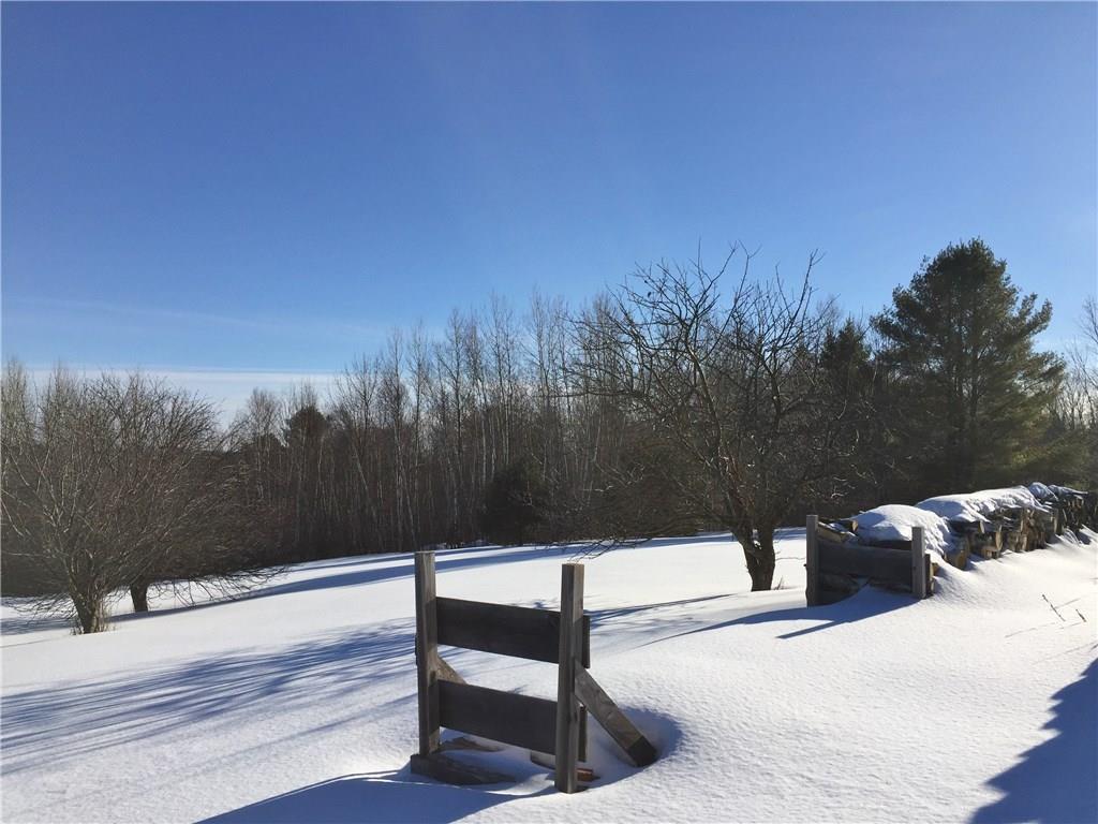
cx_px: 549
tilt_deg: +1.9
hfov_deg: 61.7
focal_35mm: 29
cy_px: 412
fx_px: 920
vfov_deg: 48.2
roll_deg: -2.6
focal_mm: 4.15
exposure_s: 1/3968
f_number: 2.2
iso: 32
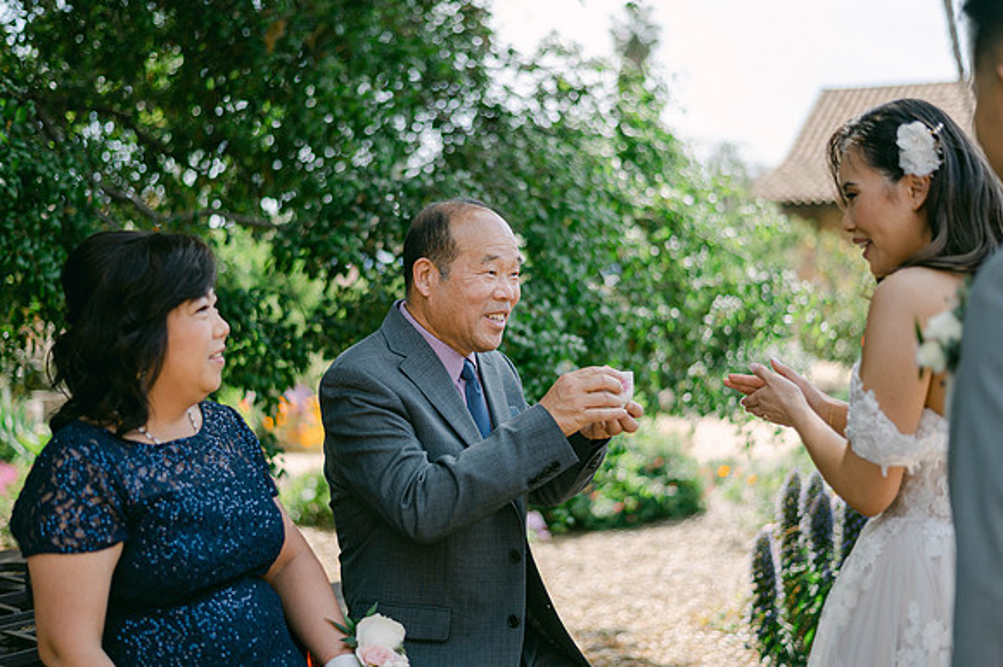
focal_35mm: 52
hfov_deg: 38.3
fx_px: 1445
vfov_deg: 26.0
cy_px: 321
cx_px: 482
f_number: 2
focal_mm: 50
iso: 100
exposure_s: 1/1250
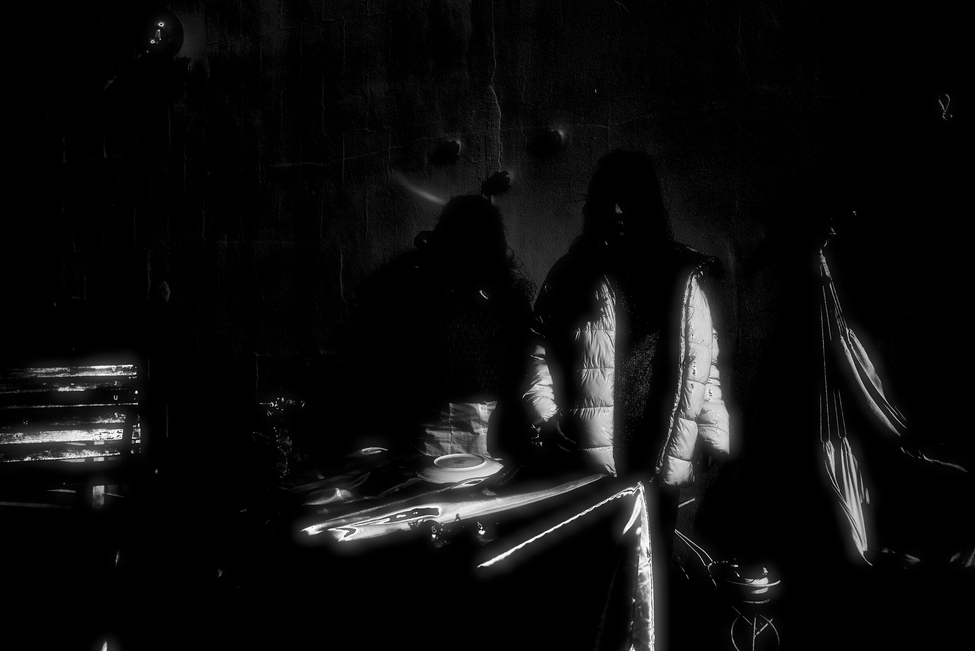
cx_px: 488
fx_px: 921
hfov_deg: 55.8
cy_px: 326
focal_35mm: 34
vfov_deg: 38.9
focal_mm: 34
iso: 125
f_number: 4
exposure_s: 1/1250
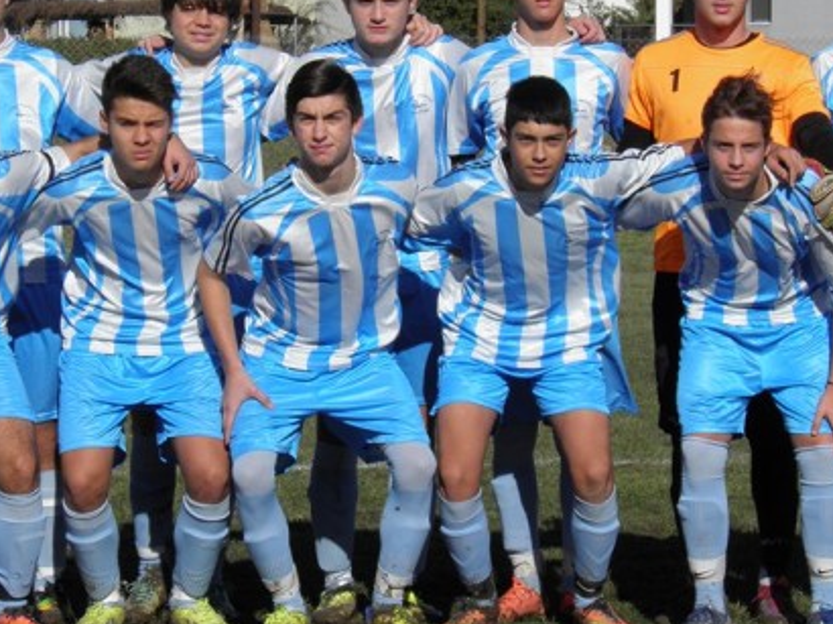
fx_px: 4882
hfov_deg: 9.8
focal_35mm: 203
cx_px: 406
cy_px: 192
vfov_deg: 7.3
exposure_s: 1/640
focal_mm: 22.6
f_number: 5.7
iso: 50
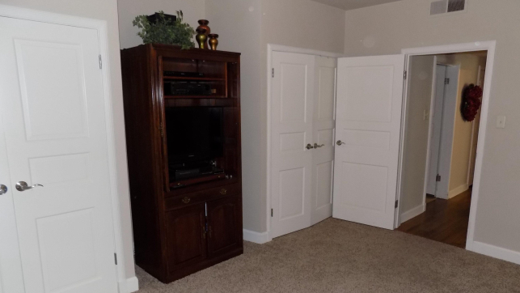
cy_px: 168
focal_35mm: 26
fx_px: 359
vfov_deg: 44.3
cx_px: 269
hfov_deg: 71.9
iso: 200
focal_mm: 4
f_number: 3.1
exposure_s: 1/30
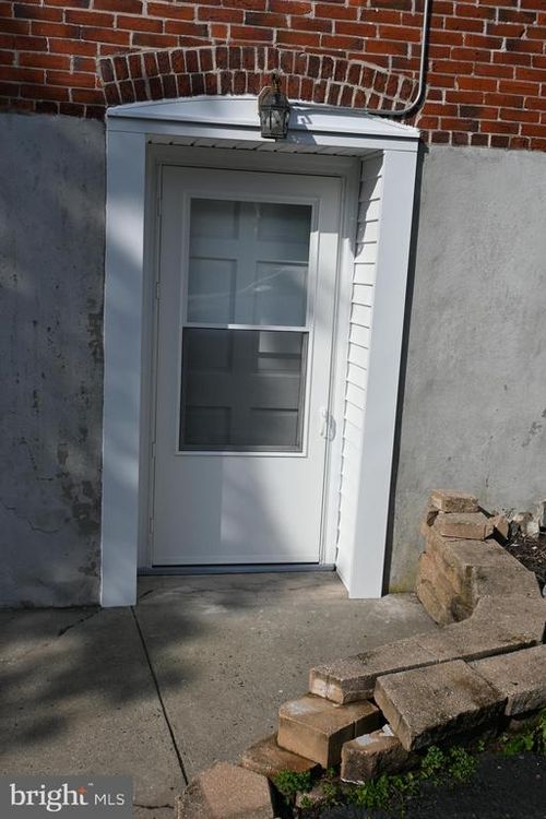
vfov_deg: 53.1
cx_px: 273
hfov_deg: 36.9
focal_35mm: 36
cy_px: 410
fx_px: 819
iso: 100
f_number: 7.1
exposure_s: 1/400
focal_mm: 24
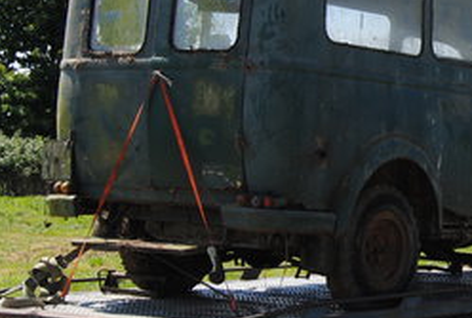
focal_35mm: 116
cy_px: 108
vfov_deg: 11.9
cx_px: 561
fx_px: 1526
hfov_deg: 16.8
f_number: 8
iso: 100
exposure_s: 1/200
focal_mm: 24
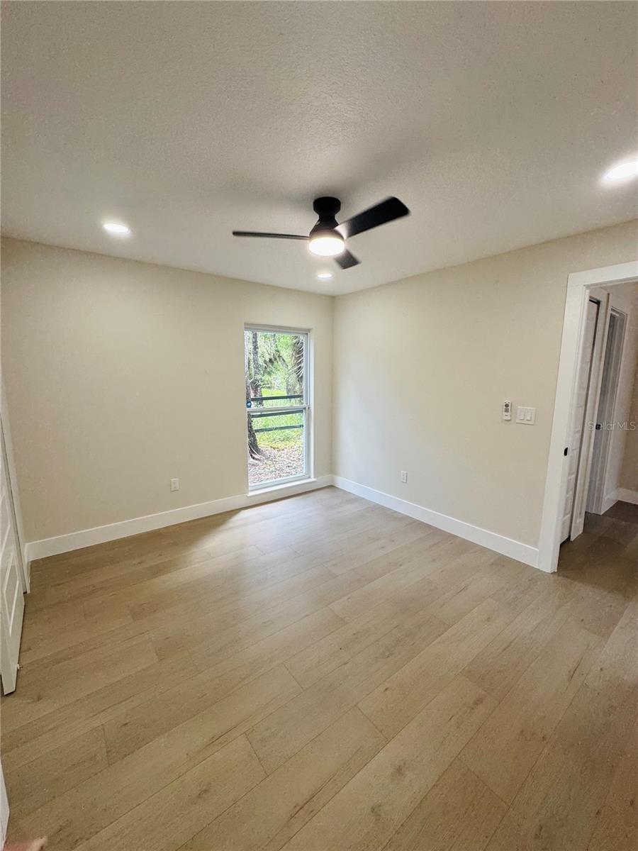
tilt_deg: -8.3
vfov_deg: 102.1
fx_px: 344
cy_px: 426
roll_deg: +0.4
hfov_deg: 85.7
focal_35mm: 14
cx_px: 319
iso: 50
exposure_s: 1/99
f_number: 2.2
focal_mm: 2.22
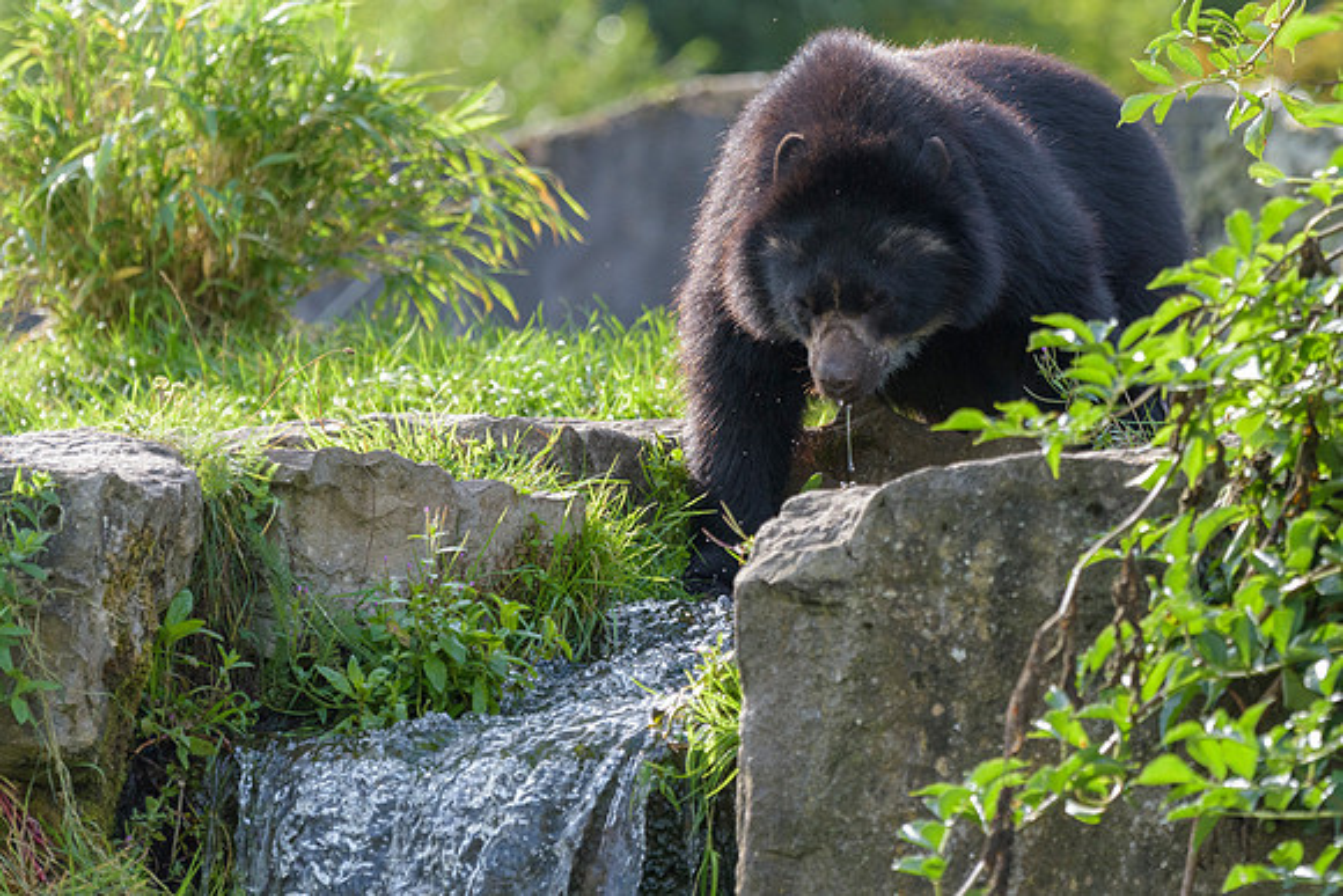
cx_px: 886
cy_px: 364
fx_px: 15400
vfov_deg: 3.3
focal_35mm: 413
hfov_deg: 5.0
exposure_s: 1/800
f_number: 5.6
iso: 1000
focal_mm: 290
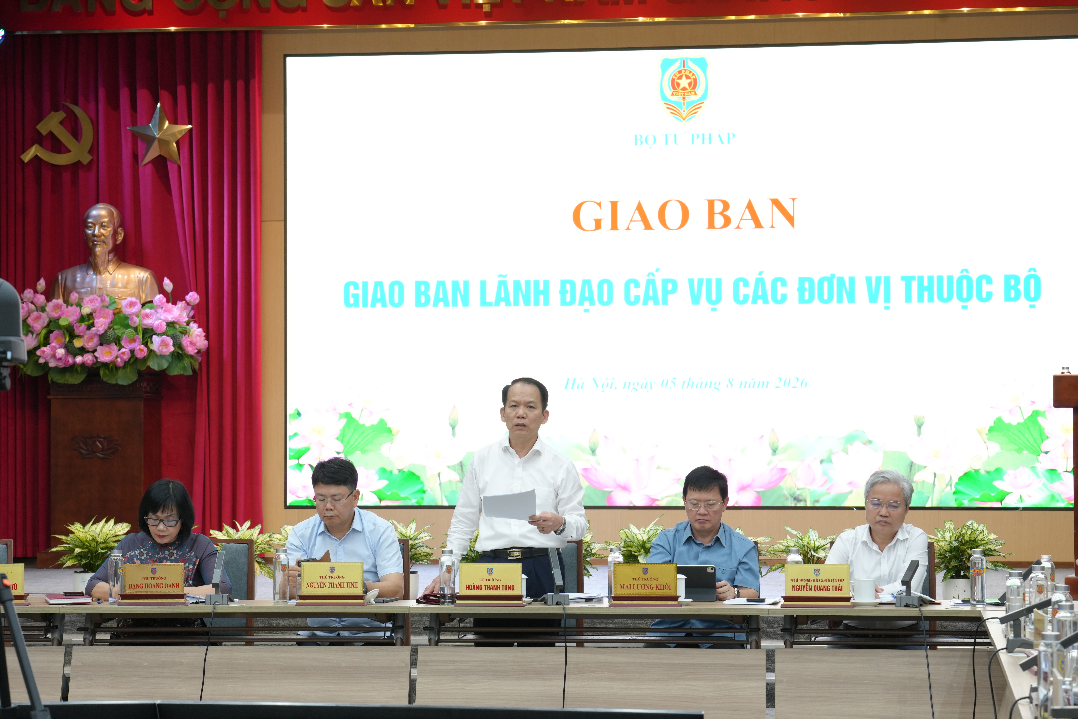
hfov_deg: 21.7
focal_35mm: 94
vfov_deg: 14.6
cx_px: 539
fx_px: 2815
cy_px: 360
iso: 1600
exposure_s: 1/40
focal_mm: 94
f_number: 9
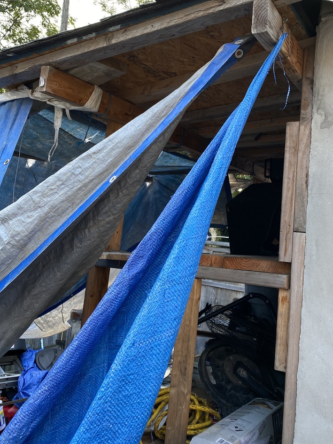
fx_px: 423
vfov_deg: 55.3
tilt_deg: +4.9
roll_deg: -4.6
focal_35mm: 33
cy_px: 202
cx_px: 202
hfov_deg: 42.7
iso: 64
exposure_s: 1/121
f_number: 1.8
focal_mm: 4.25
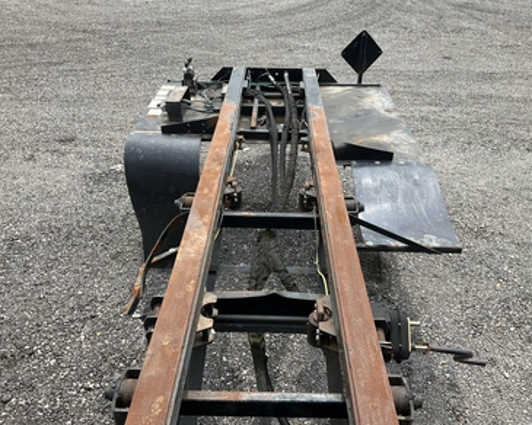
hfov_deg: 57.2
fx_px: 488
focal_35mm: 31
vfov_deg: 47.1
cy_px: 211
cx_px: 271
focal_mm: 3
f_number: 1.8
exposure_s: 1/883
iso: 25
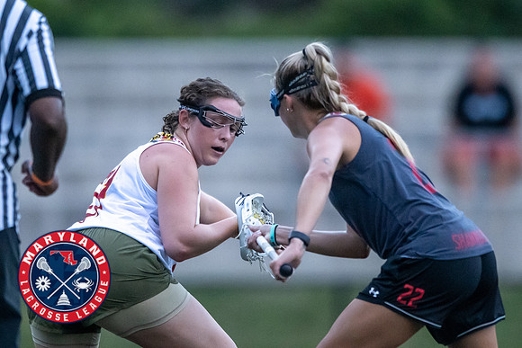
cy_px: 170
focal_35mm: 803
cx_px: 205
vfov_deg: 1.7
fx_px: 11652
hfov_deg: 2.6
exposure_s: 1/1000
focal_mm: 400
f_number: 2.8
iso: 7200
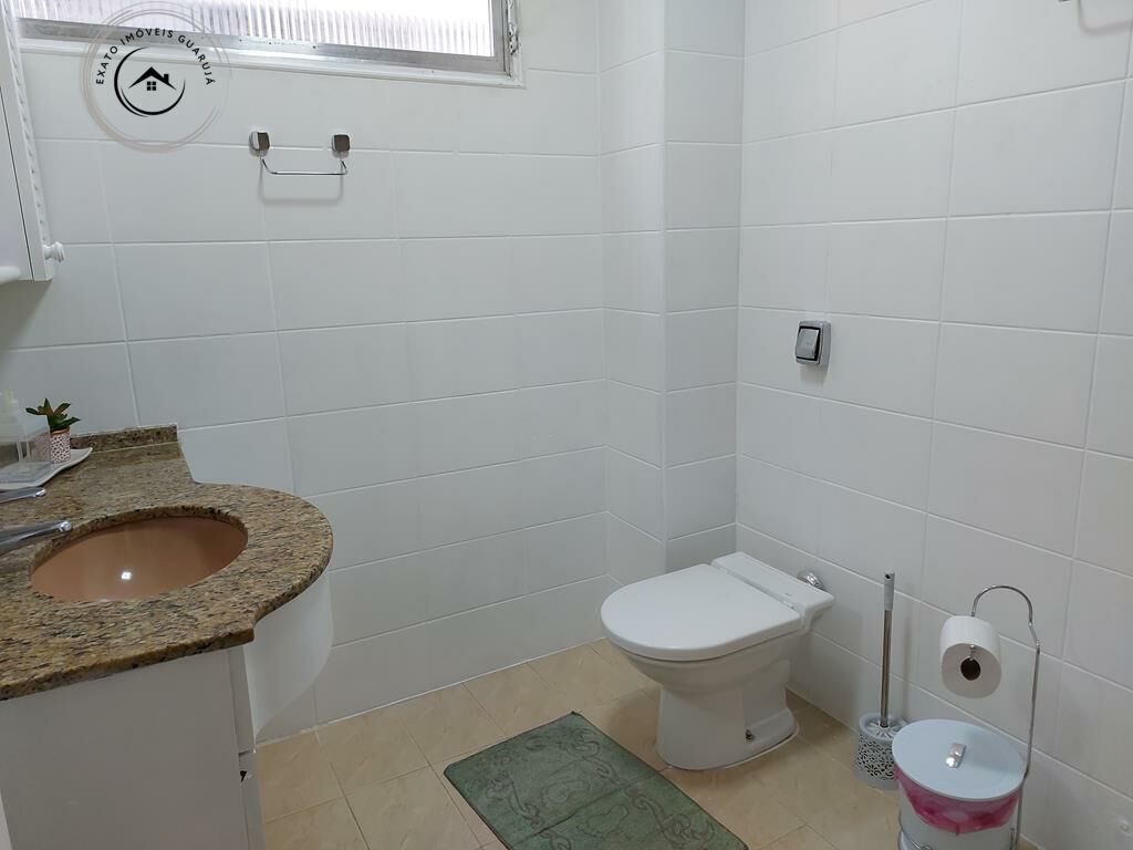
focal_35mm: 24
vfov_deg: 56.8
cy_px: 425
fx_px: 786
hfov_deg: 71.6
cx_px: 566
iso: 100
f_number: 1.8
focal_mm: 5.23
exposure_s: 1/60
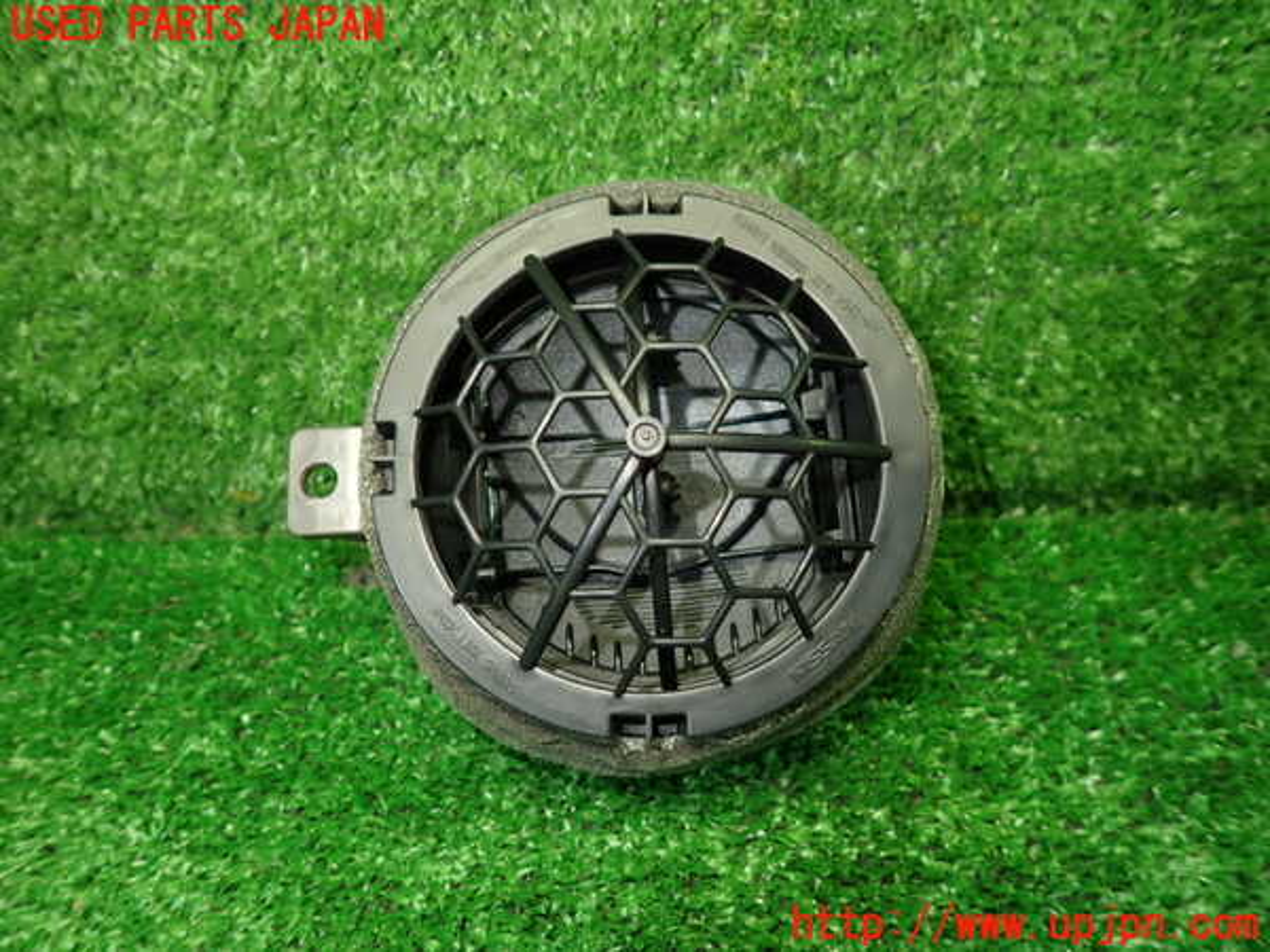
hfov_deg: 69.4
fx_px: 917
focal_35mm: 25
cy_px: 476
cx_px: 635
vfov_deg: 54.9
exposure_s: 1/50
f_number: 2
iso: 200
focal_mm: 4.5
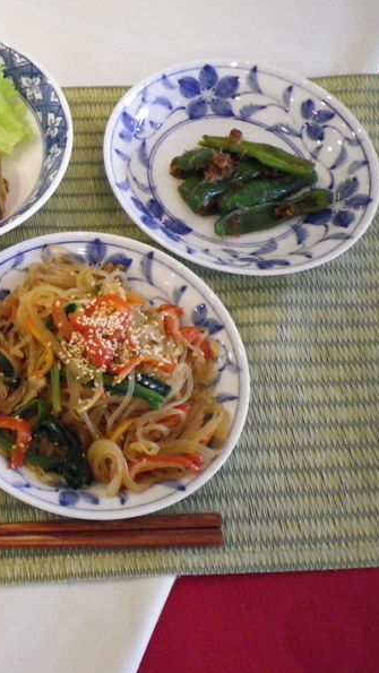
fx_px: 732
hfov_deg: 26.8
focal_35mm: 41
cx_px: -32
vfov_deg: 49.4
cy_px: 337
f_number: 3.5
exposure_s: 1/50
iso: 500
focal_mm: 5.05
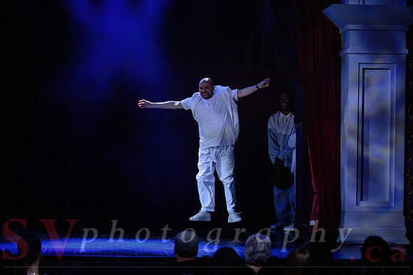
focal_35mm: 127
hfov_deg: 16.1
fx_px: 1461
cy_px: 148
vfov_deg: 10.8
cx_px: 164
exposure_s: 1/200
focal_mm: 102
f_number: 2.8
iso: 1600
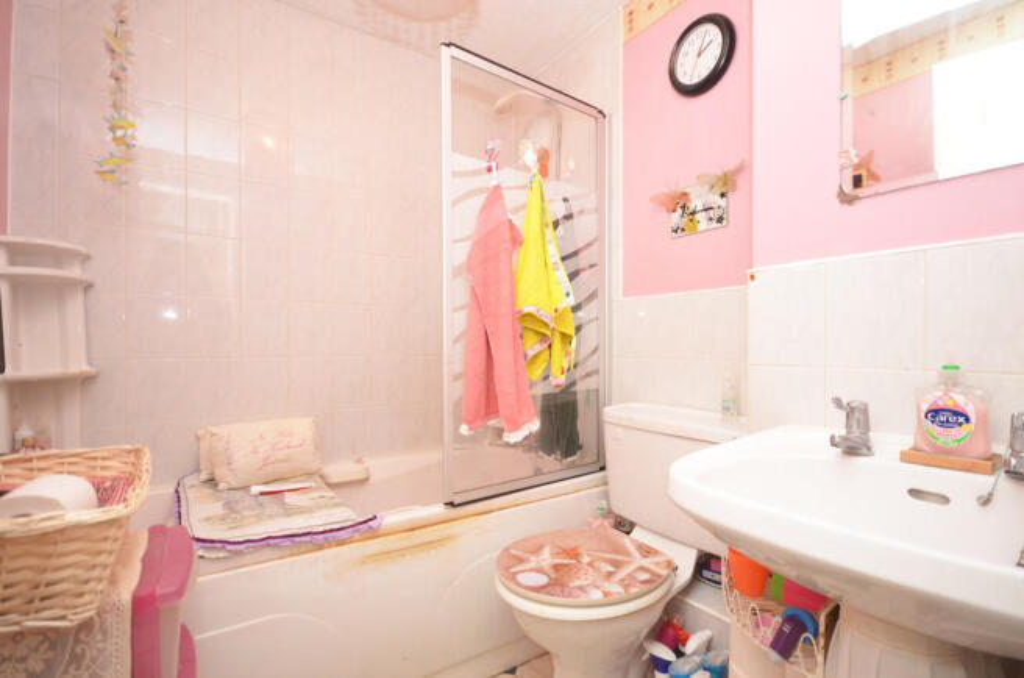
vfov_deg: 69.4
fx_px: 489
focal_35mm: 17
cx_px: 512
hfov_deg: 92.6
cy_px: 339
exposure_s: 1/60
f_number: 4.2
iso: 2200
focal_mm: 11.5
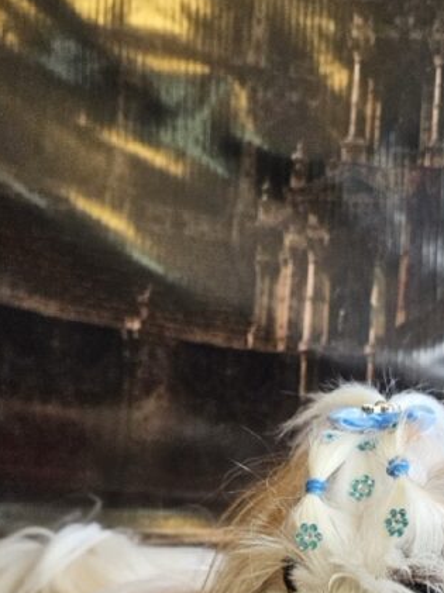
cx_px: 375
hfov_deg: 25.5
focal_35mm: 56
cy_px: 559
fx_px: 959
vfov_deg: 32.3
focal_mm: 5.4
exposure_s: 1/359
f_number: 1.8
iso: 400
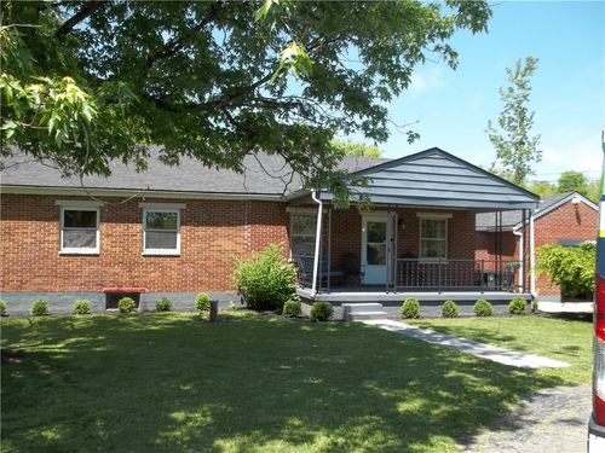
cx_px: 302
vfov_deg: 42.9
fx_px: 577
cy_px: 226
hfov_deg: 55.4
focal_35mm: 33
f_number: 3.3
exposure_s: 1/400
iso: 64
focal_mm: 5.9
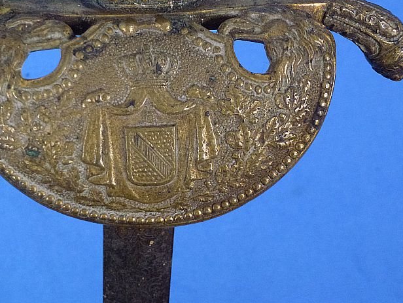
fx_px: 862
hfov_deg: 26.3
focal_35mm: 74
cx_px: 167
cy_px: 117
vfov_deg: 19.9
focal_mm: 10.1
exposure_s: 1/80
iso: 400
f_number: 4.4
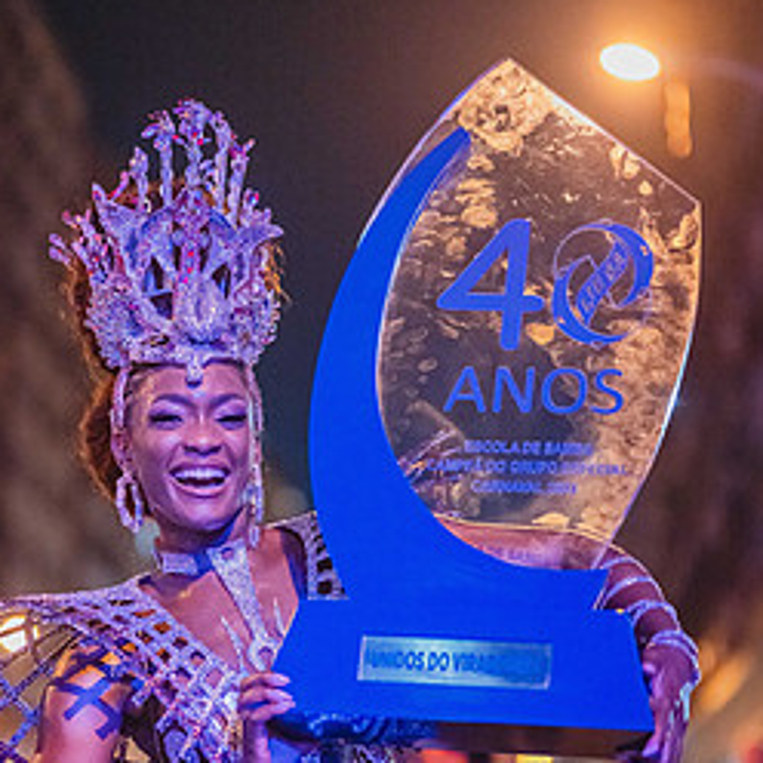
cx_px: 351
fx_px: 1920
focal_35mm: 77
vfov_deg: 22.2
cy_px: 581
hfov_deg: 22.5
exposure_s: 1/250
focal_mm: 50
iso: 6400
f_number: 1.2
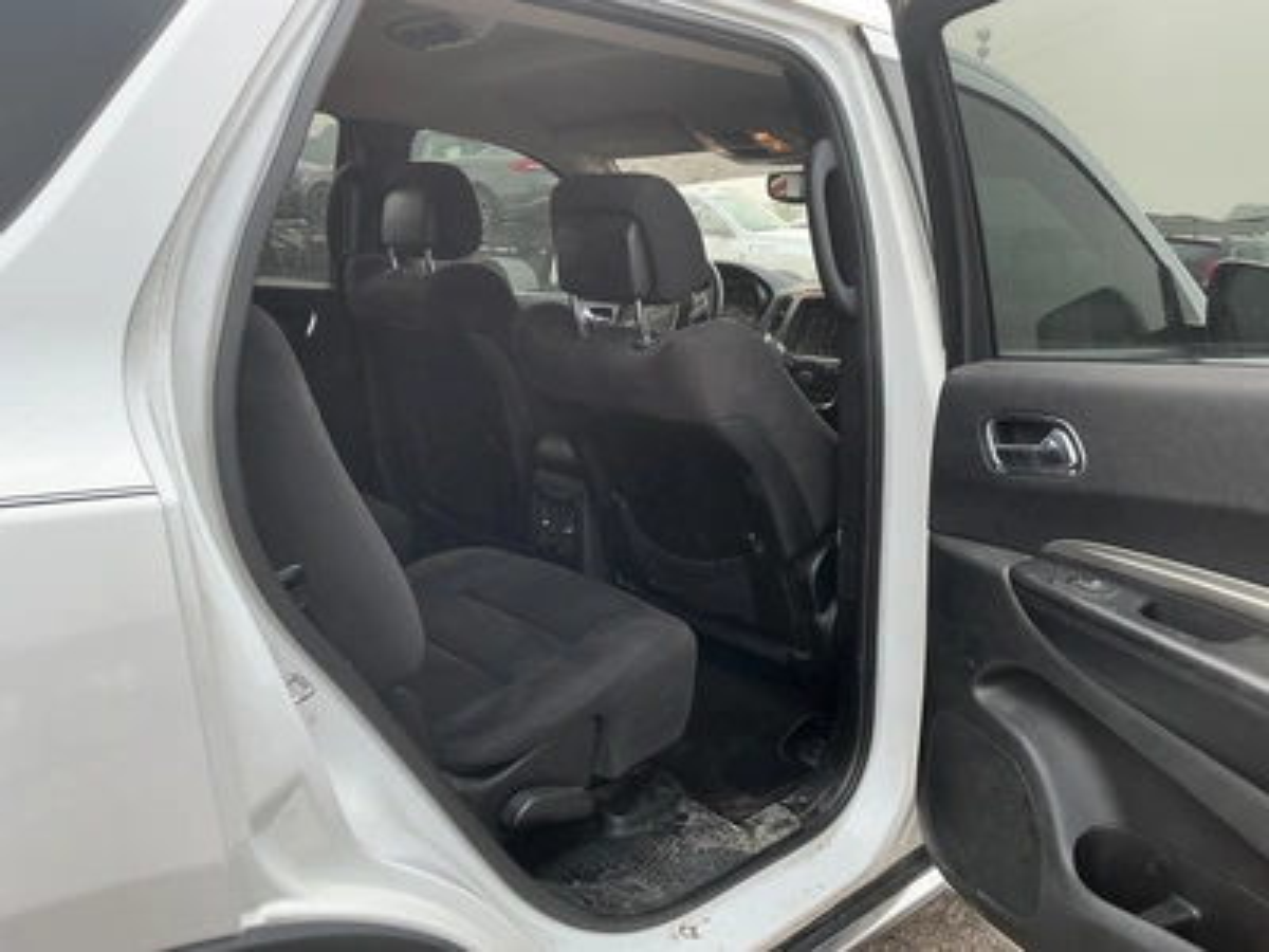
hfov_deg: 63.4
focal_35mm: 28
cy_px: 476
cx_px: 634
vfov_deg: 49.7
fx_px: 1026
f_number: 1.8
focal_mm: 3
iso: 20
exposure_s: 1/158
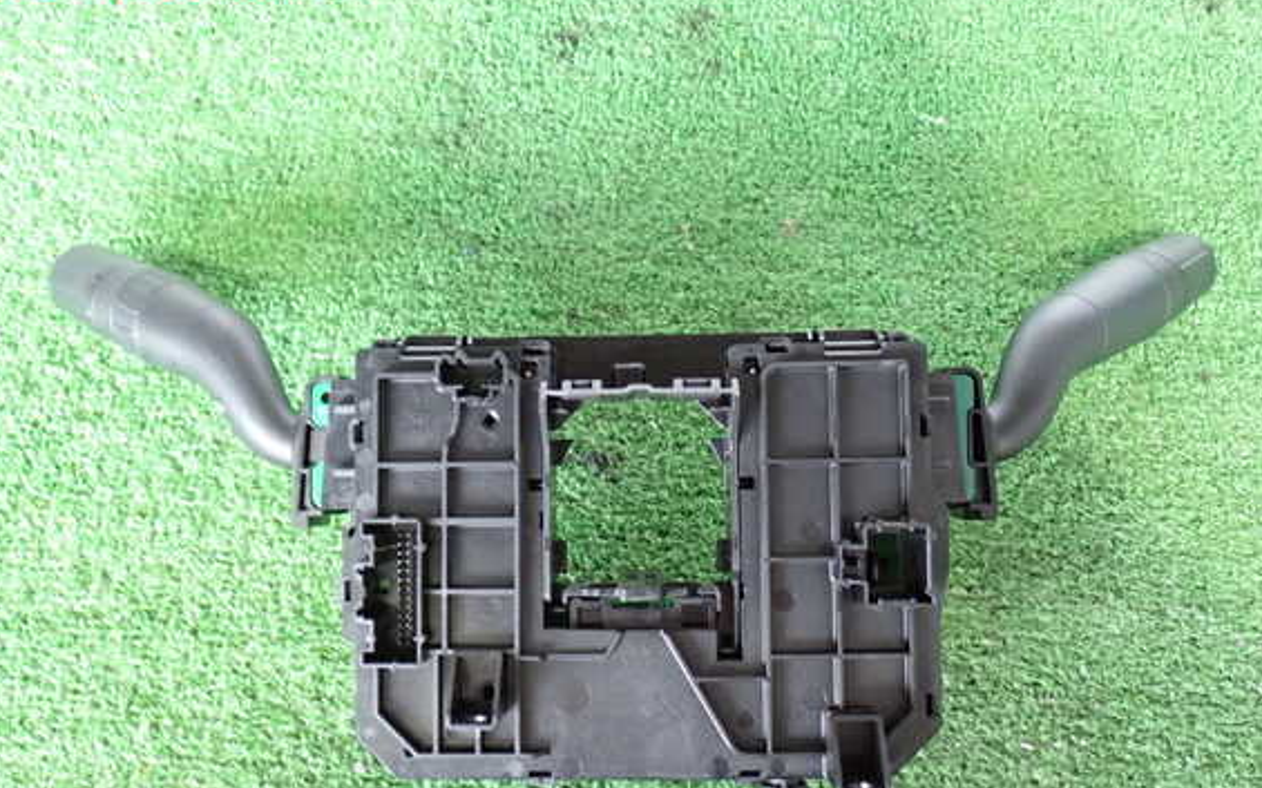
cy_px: 453
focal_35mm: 36
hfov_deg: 54.0
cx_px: 619
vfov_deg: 35.3
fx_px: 1238
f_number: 2.4
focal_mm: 5.79
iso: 800
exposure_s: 1/30
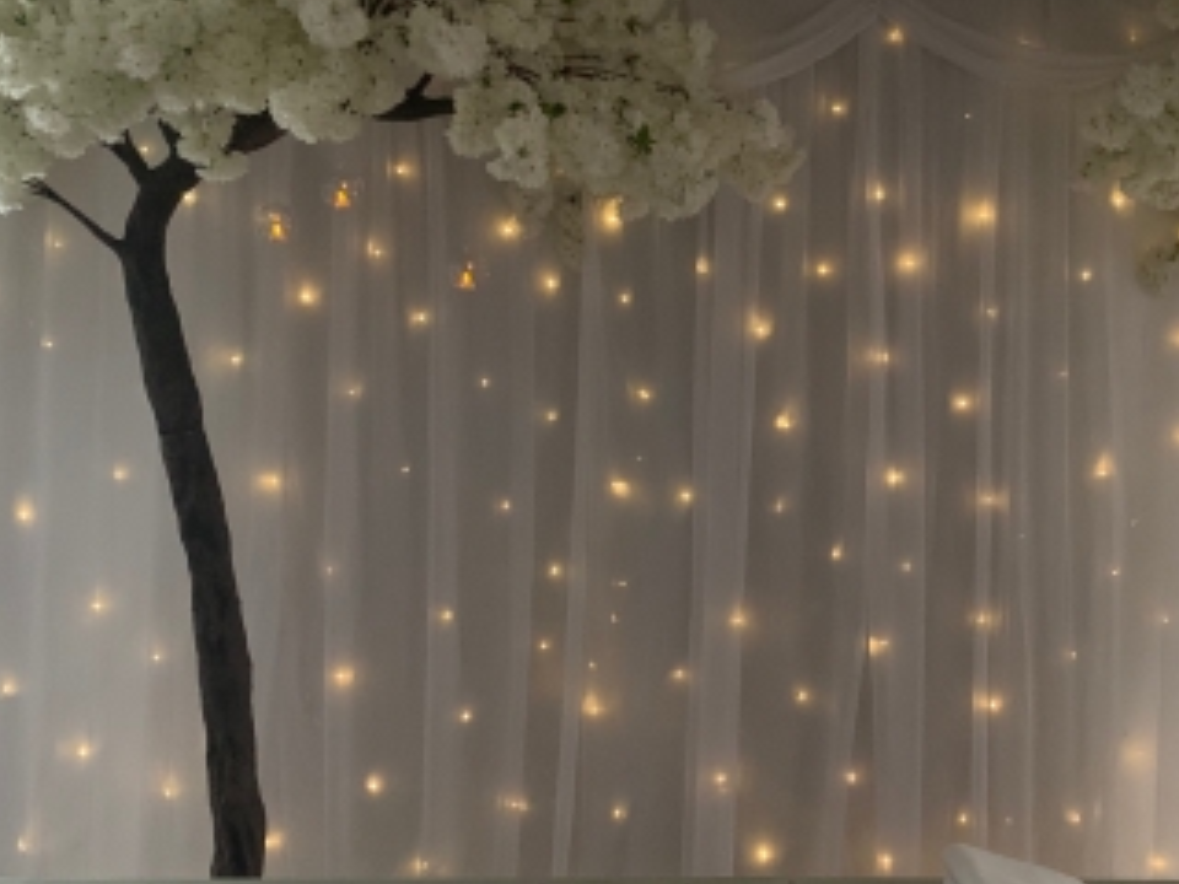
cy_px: 435
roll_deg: -1.6
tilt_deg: +1.0
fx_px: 1771
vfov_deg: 28.0
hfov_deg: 36.1
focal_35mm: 52
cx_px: 870
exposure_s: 1/30
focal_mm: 4.25
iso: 640
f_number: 1.8
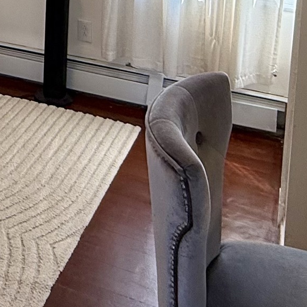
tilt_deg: -6.8
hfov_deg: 24.0
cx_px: -49
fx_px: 662
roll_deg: -0.1
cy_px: -100
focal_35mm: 66
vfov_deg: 23.0
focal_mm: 2.22
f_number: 2.2
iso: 100
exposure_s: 1/120
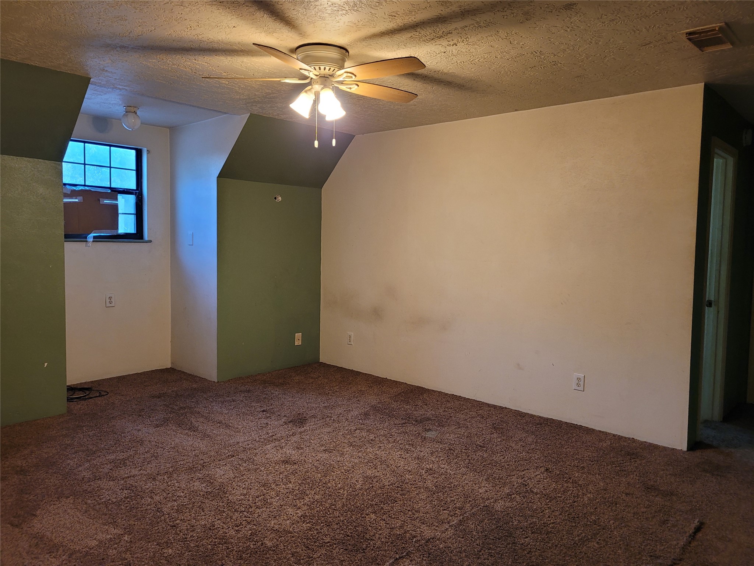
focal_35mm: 26
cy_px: 283
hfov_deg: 67.3
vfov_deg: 53.1
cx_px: 377
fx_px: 566
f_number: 1.8
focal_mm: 5.4
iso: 200
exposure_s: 1/40
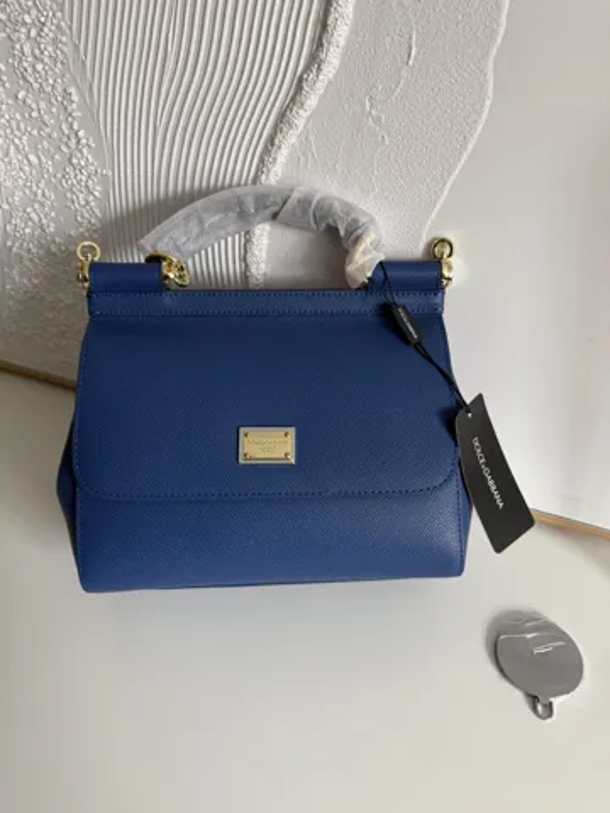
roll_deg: -0.8
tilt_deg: -41.8
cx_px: 305
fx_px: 564
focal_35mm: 24
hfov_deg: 56.8
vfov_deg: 71.6
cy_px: 406
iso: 200
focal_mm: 6.76
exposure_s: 1/91
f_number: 1.78
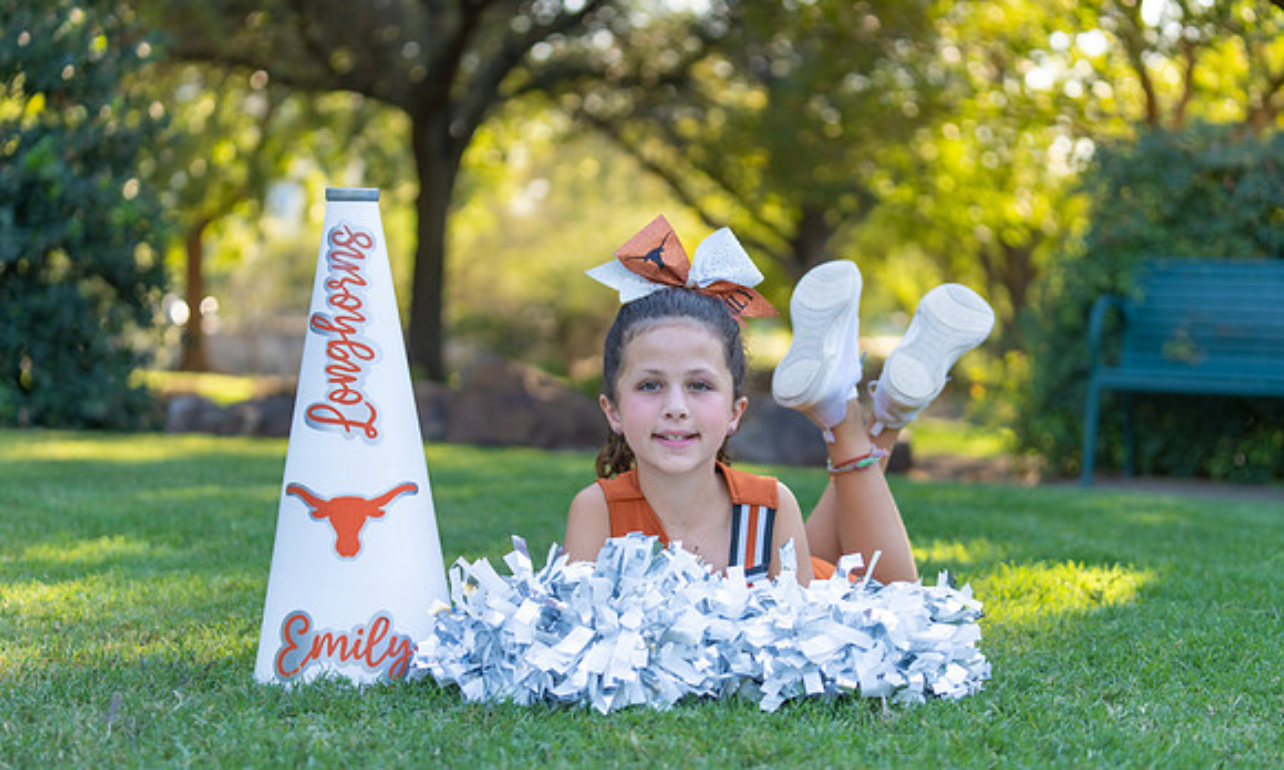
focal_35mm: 75
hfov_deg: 27.9
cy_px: 430
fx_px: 2585
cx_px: 644
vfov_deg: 16.9
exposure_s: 1/320
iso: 200
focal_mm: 70
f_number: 2.8
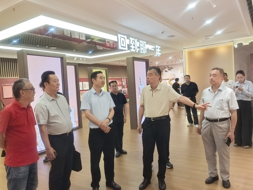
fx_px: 197
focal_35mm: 27
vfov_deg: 51.4
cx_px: 126
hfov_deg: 65.3
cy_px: 95
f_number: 4
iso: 200
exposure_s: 1/50
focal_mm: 6.98
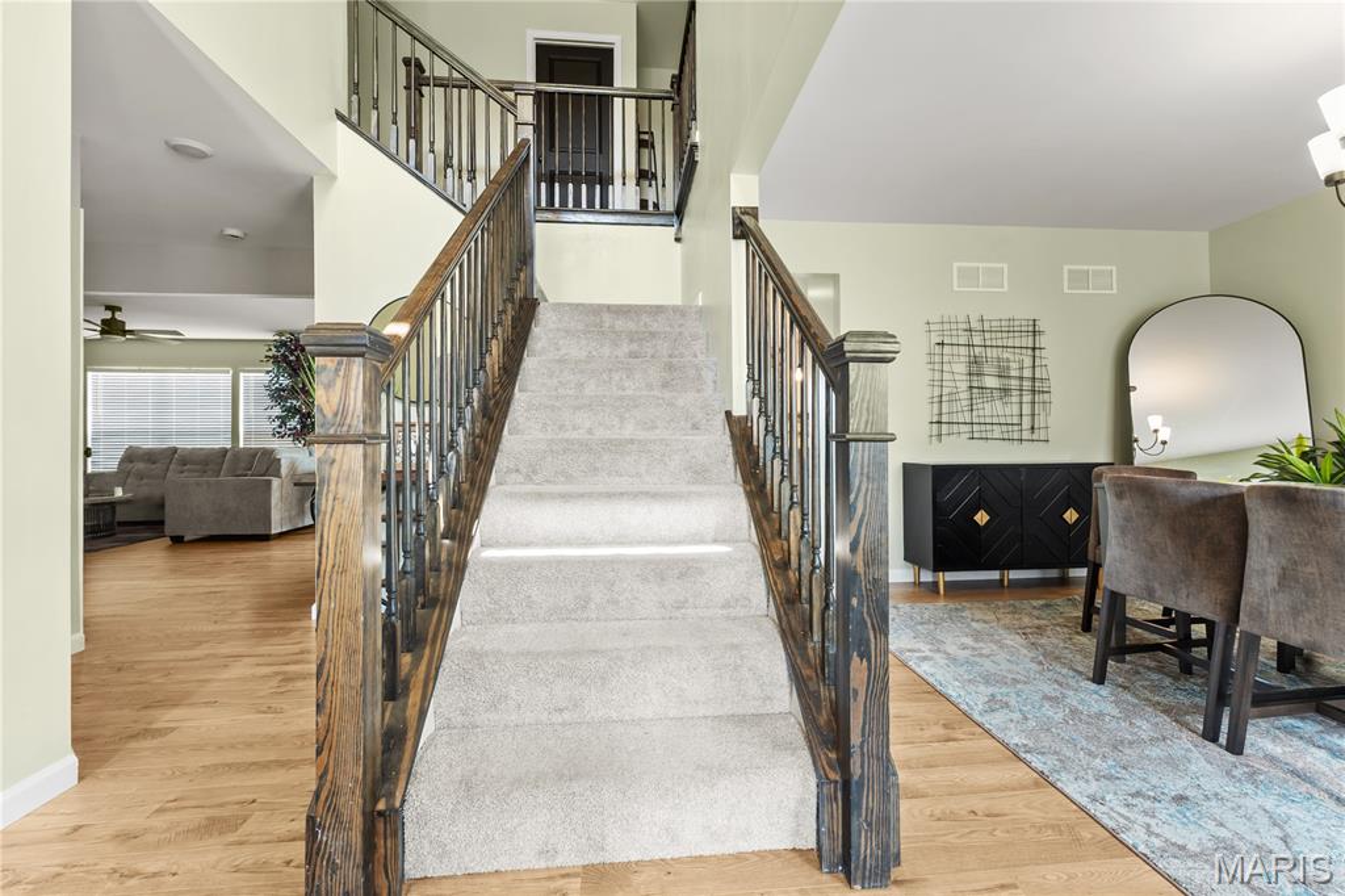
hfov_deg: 100.4
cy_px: 448
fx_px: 560
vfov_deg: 77.3
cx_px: 672
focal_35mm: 15
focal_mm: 10
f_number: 8
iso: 100
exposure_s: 1/1.25
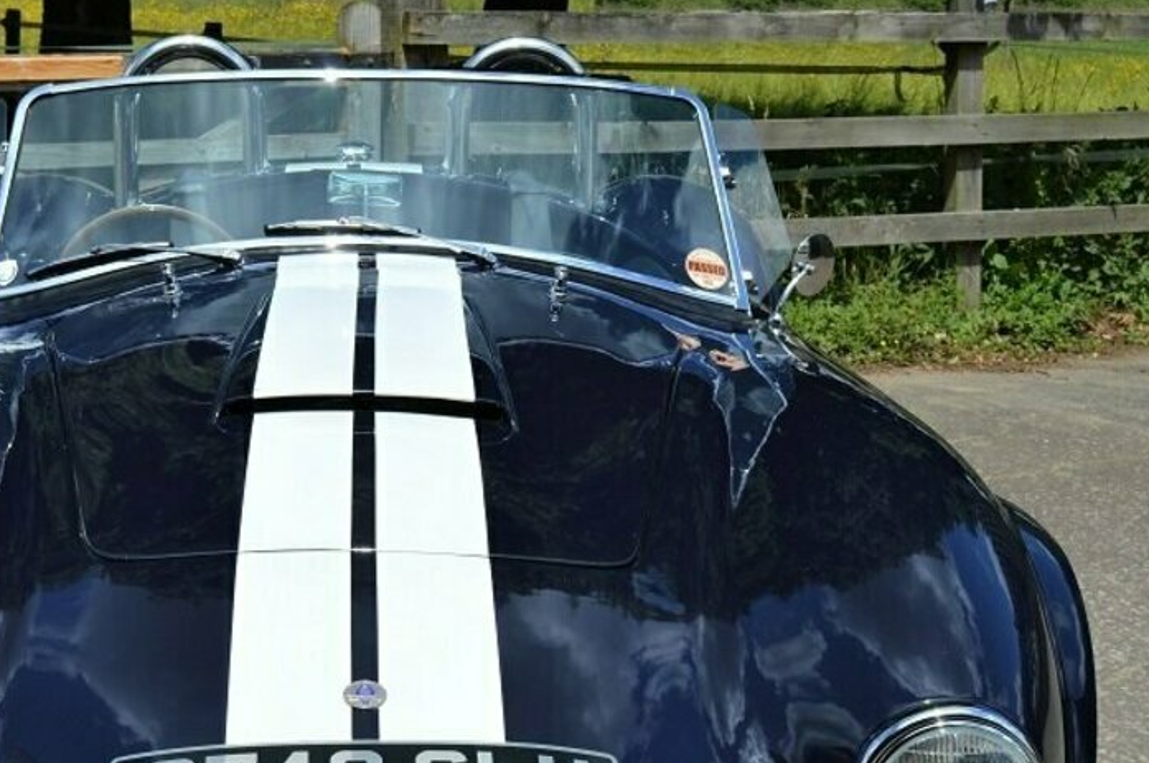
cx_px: 363
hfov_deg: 26.9
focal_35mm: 75
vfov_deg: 18.0
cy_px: 594
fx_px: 2386
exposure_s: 1/320
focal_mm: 29
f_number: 9
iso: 100
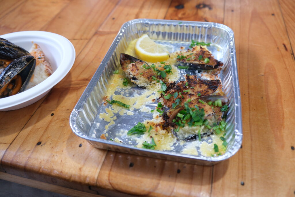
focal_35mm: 31
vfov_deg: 42.3
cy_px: 98
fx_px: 254
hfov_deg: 60.3
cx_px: 148
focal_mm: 20.8
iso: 640
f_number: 4
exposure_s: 1/125
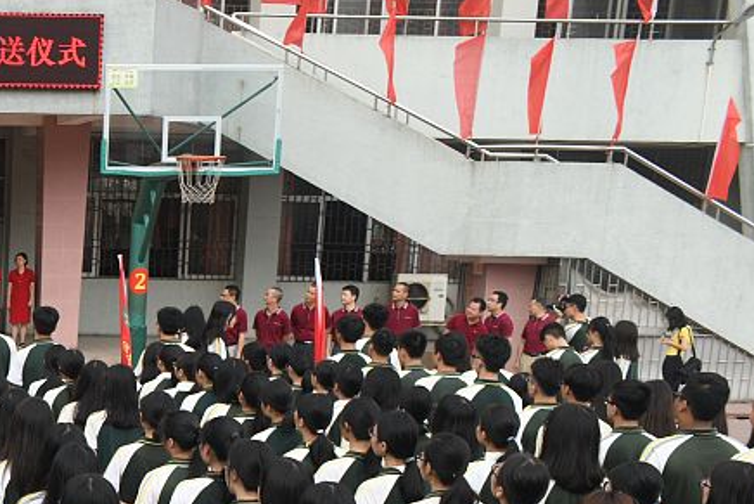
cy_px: 632
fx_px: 1613
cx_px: -268
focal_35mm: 77
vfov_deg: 16.8
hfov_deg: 22.9
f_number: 8
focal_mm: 28
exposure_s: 1/100
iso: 100
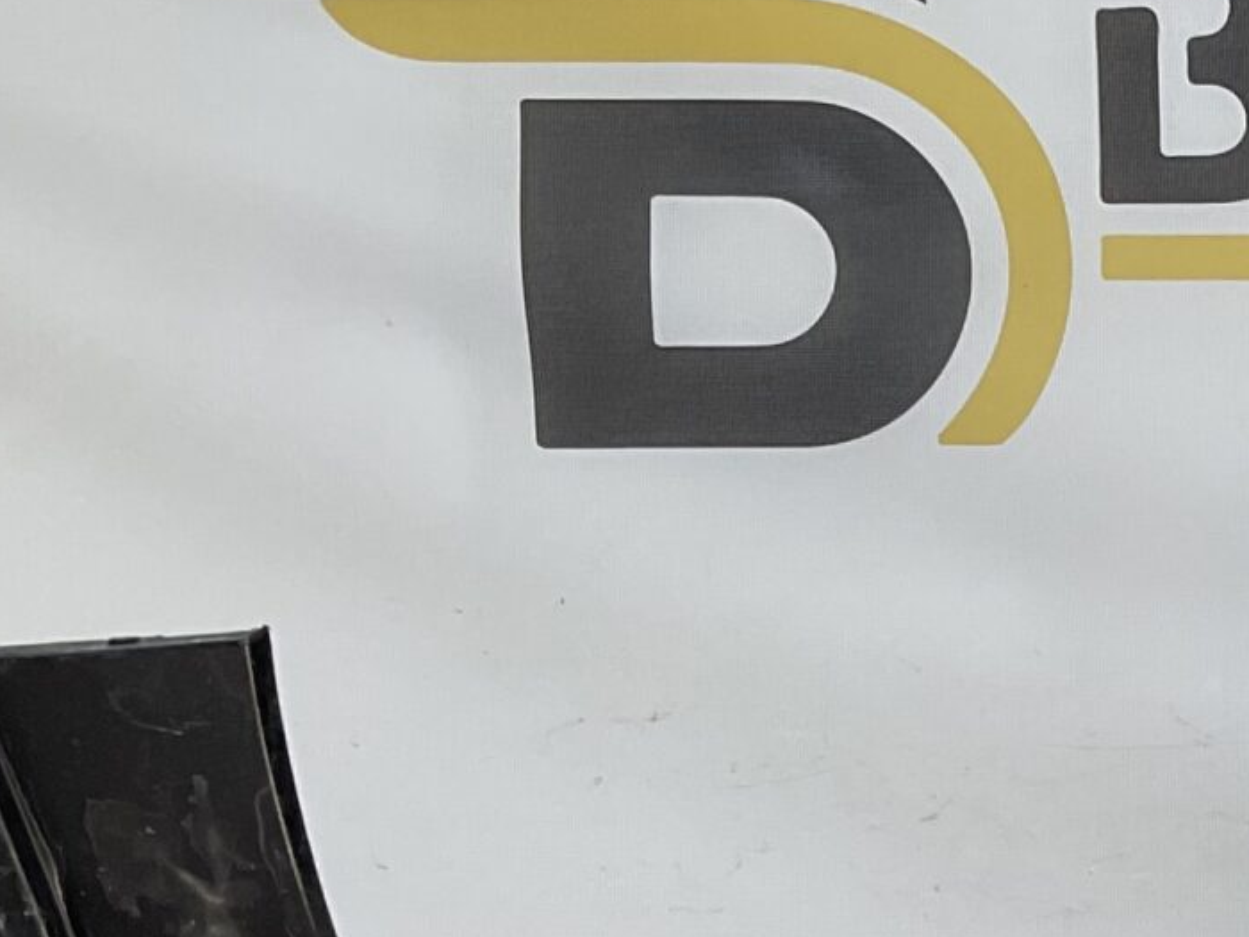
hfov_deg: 17.0
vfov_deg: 13.7
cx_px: 1807
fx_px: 3825
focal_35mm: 106
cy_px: 1030
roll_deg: -0.8
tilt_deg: -6.8
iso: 16
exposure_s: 1/297
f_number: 1.8
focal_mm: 3
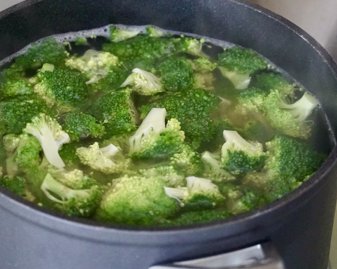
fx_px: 1444
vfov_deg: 10.7
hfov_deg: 13.3
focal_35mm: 145
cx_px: 126
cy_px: 108
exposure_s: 1/20
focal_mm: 63
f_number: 5.6
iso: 6400
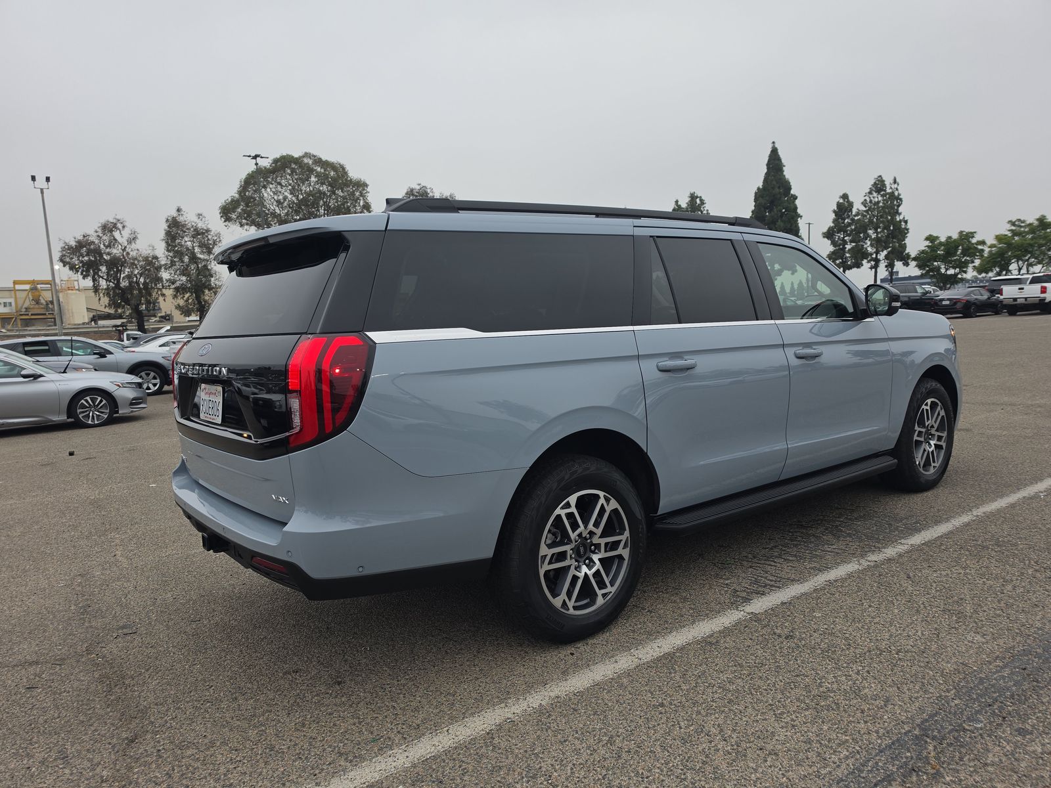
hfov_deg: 73.9
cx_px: 526
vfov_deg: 58.9
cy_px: 394
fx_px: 698
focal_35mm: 23
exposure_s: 1/119
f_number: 1.4
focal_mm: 6.5
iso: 15
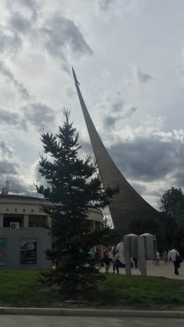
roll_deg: -1.0
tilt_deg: +11.9
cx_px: 56
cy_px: 165
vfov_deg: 47.4
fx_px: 373
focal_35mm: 43
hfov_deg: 27.5
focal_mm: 4.15
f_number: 2.2
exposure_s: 1/4525
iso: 25
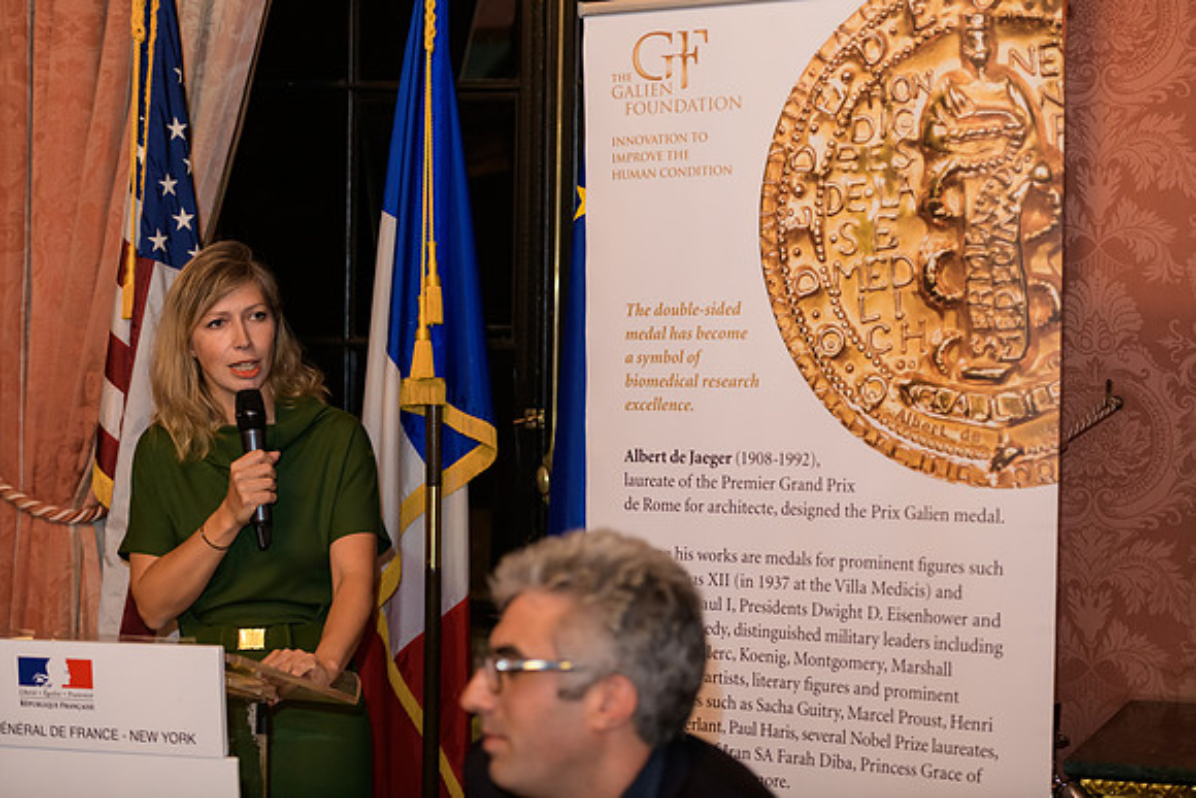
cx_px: 598
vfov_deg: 17.1
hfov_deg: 25.4
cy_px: 399
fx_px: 2658
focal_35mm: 80
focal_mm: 80
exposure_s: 1/125
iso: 1250
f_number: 3.2
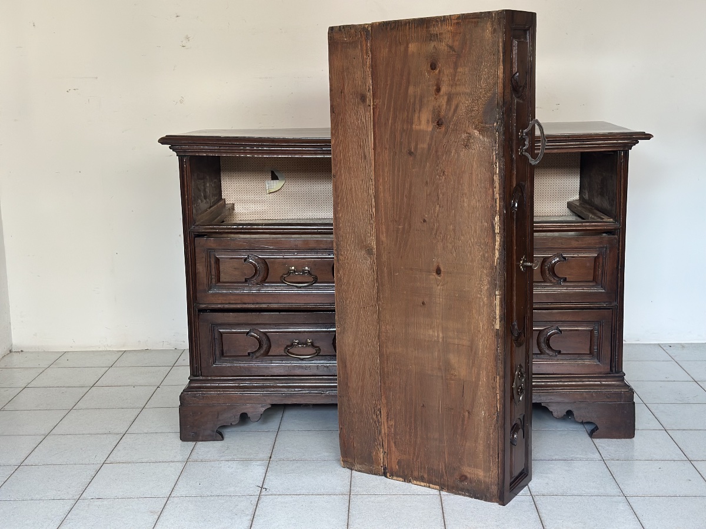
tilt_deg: -10.9
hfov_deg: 39.7
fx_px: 979
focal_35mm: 48
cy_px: 264
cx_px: 353
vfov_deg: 30.3
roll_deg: +2.2
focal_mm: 6.86
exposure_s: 1/60
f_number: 1.78
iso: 200
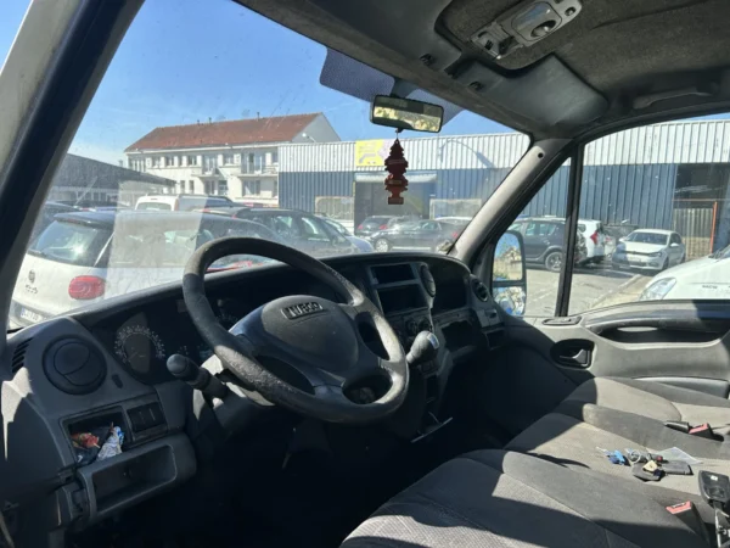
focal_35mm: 26
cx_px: 365
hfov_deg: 67.3
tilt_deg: -8.9
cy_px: 274
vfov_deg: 53.1
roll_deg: -2.1
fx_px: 548
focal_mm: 5.7
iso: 50
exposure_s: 1/1395
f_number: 1.5
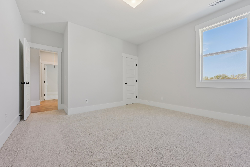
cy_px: 84
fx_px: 97
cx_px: 125
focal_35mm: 14
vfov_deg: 81.2
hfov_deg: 104.3
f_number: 8
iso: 180
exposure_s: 1/40
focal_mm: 14
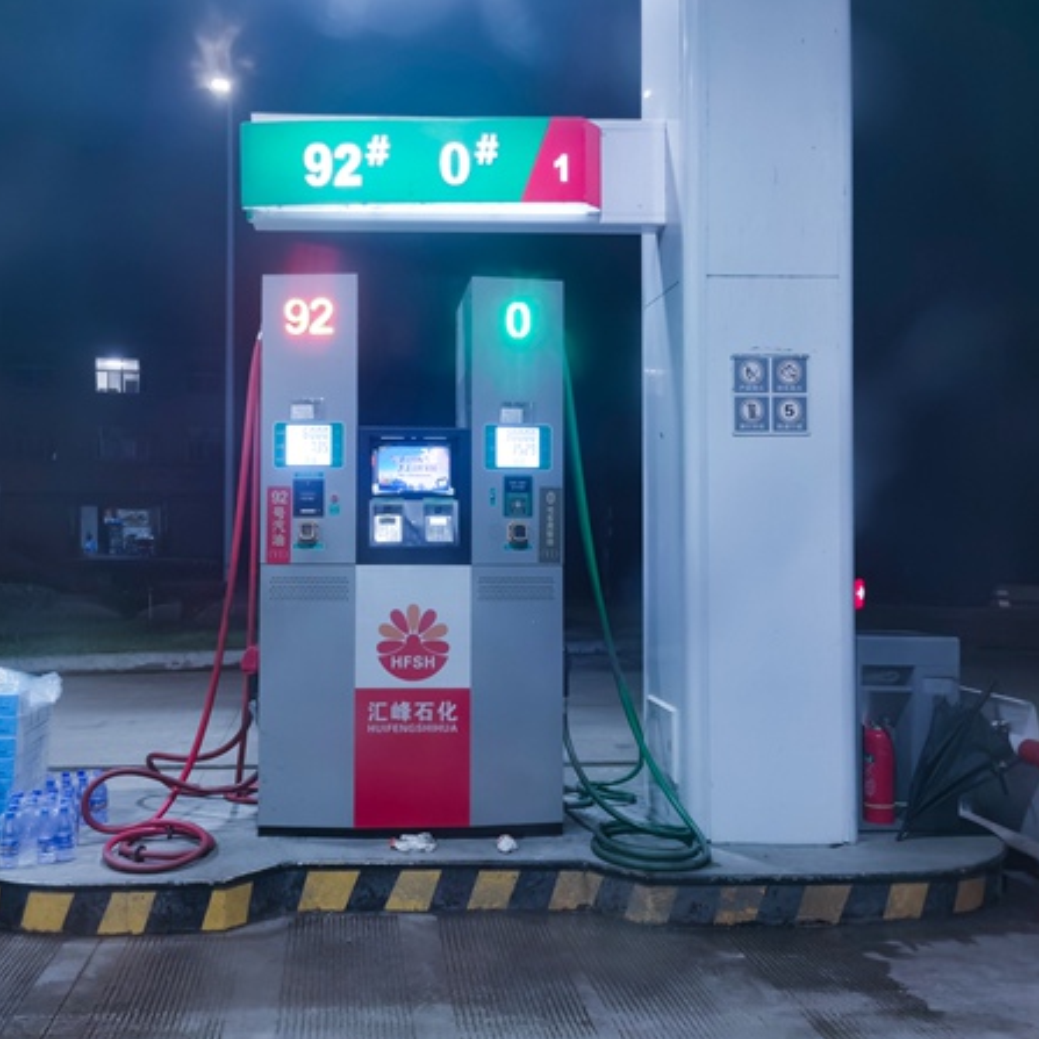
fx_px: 1087
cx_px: 423
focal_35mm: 32
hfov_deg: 50.8
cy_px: 518
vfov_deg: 51.1
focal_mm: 5.56
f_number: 1.6
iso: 640
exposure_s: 1/25
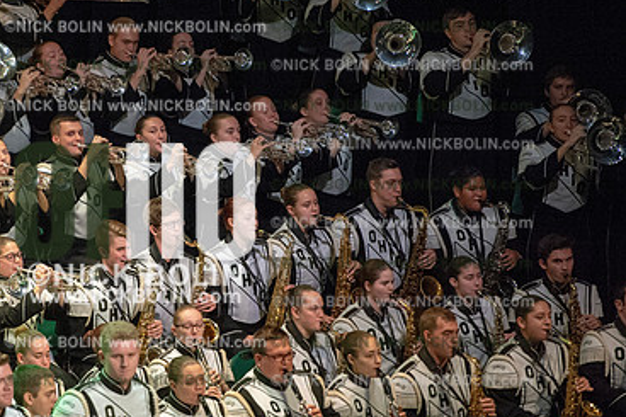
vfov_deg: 4.4
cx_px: 134
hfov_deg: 6.5
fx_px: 5475
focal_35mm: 315
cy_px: 223
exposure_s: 1/2000
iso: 8000
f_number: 2.8
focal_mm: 200
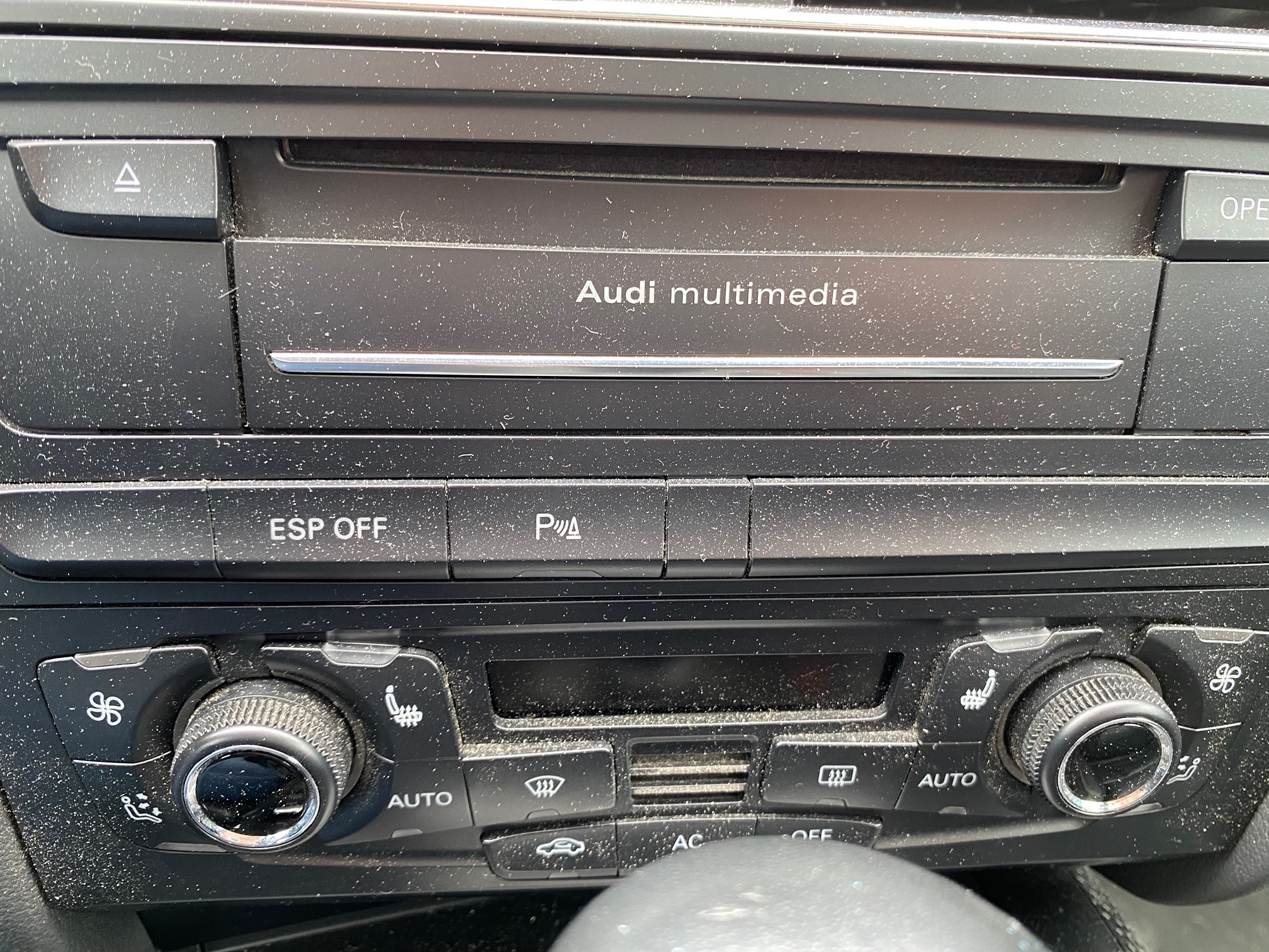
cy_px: 476
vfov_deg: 53.1
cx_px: 634
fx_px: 953
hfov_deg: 67.3
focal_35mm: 26
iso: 200
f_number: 1.8
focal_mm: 4.25
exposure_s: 1/60
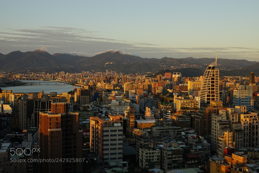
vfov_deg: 31.9
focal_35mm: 42
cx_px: 130
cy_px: 86
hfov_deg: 46.4
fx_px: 302
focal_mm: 28
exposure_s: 1/800
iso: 1000
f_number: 8
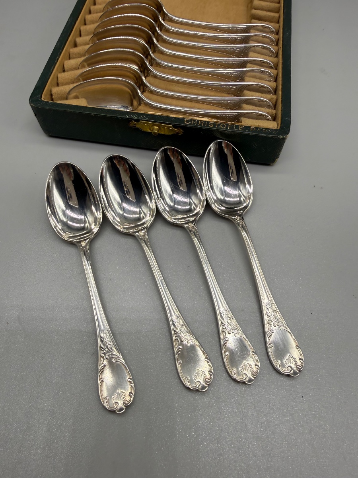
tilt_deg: -60.9
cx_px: 179
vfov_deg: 71.6
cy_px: 239
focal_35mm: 24
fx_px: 331
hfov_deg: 56.8
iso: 40
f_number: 2.2
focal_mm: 2.22
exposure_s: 1/356
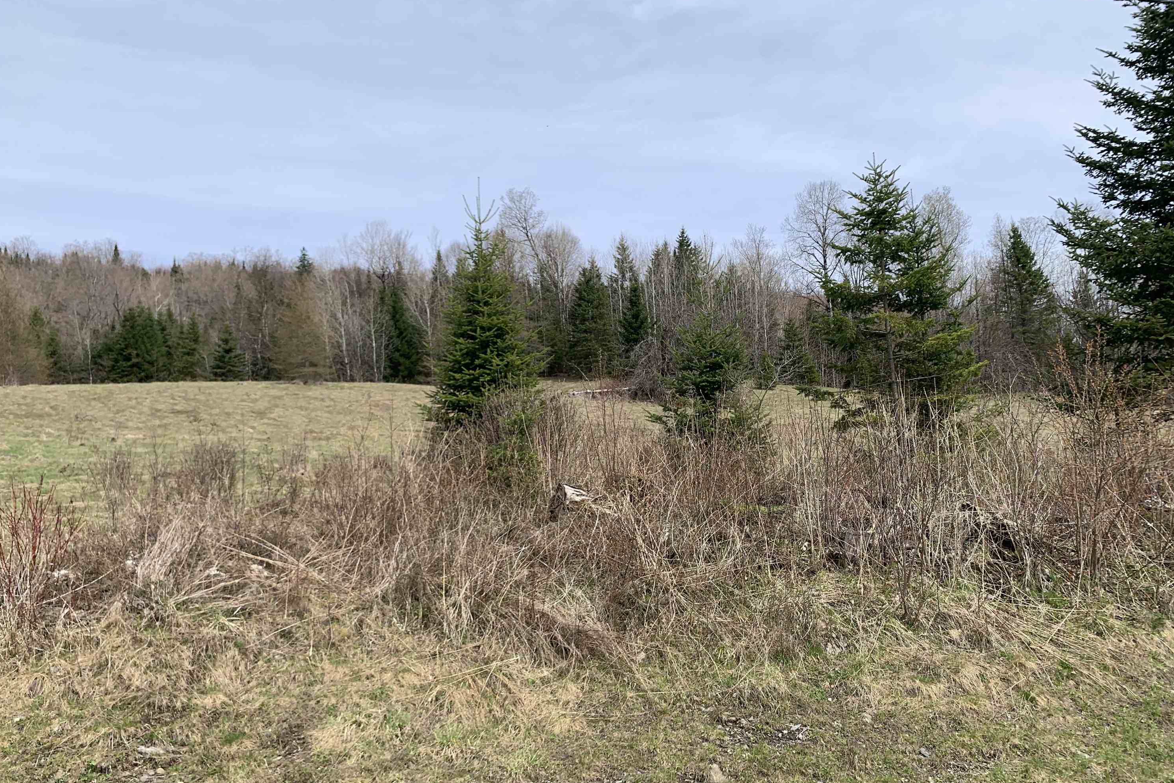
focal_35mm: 28
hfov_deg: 65.5
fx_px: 913
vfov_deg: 46.3
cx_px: 575
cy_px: 432
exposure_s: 1/2309
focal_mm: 4.25
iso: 25
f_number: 1.8
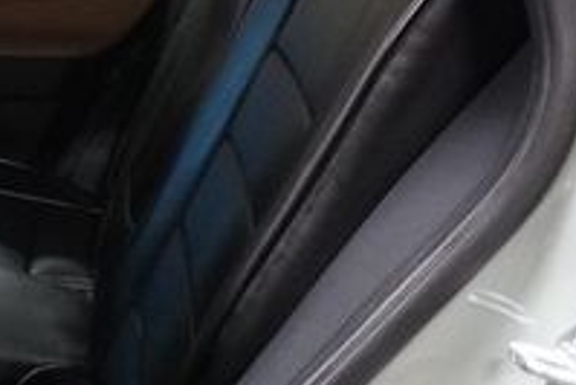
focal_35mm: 77
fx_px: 1233
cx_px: -171
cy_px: 75
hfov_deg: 23.3
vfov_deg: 17.6
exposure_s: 1/60
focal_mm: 16
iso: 6400
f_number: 3.5
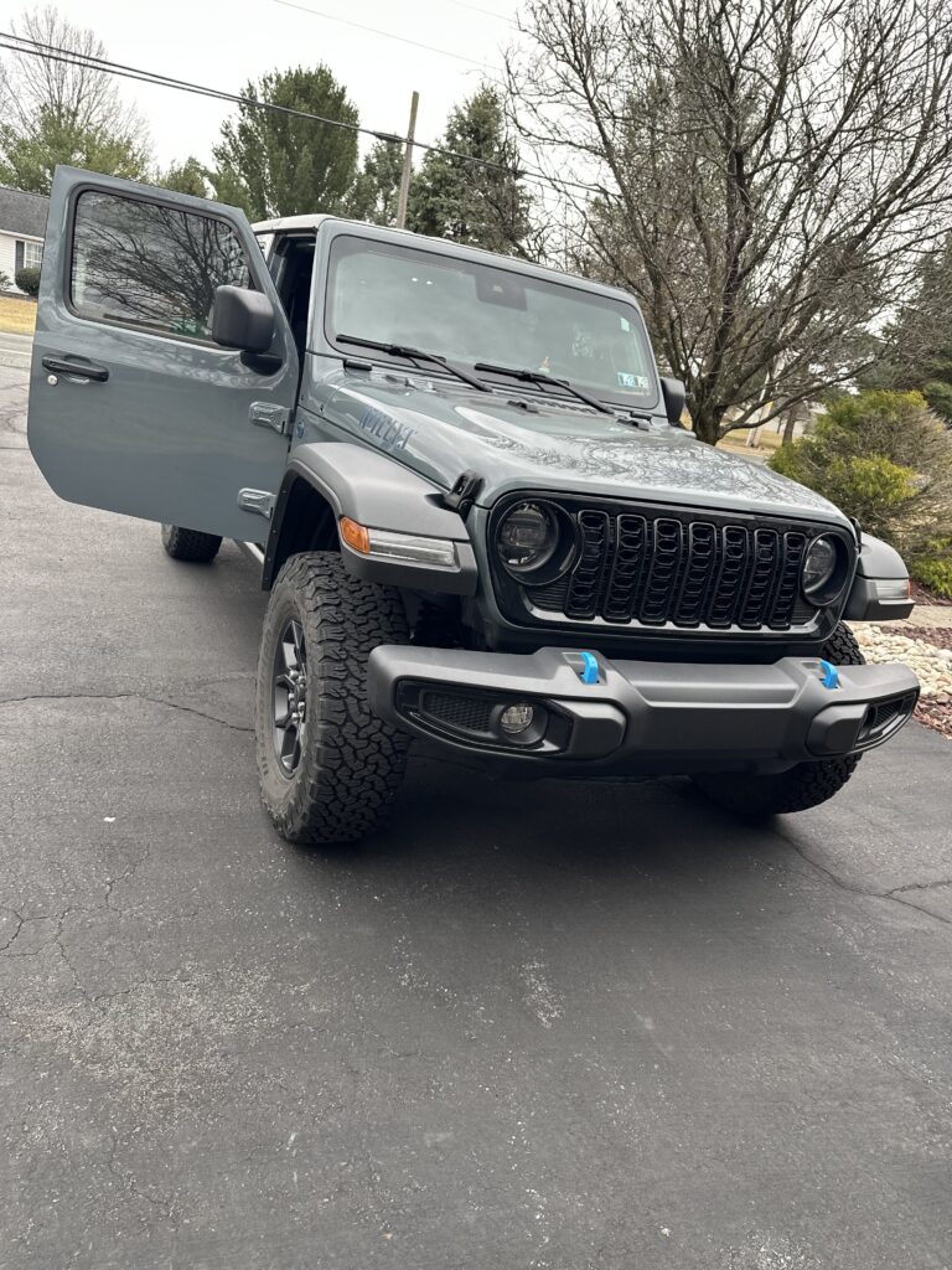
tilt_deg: -16.3
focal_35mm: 24
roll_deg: -11.8
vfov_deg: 71.6
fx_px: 880
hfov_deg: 56.8
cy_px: 635
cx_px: 476
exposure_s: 1/179
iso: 64
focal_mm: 6.86
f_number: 1.78
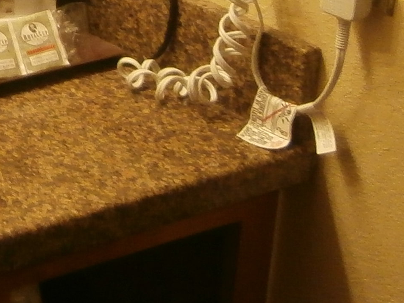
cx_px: -396
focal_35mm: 116
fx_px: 1354
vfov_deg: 11.5
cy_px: -303
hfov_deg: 14.3
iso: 200
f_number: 3
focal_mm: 4.2
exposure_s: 1/40
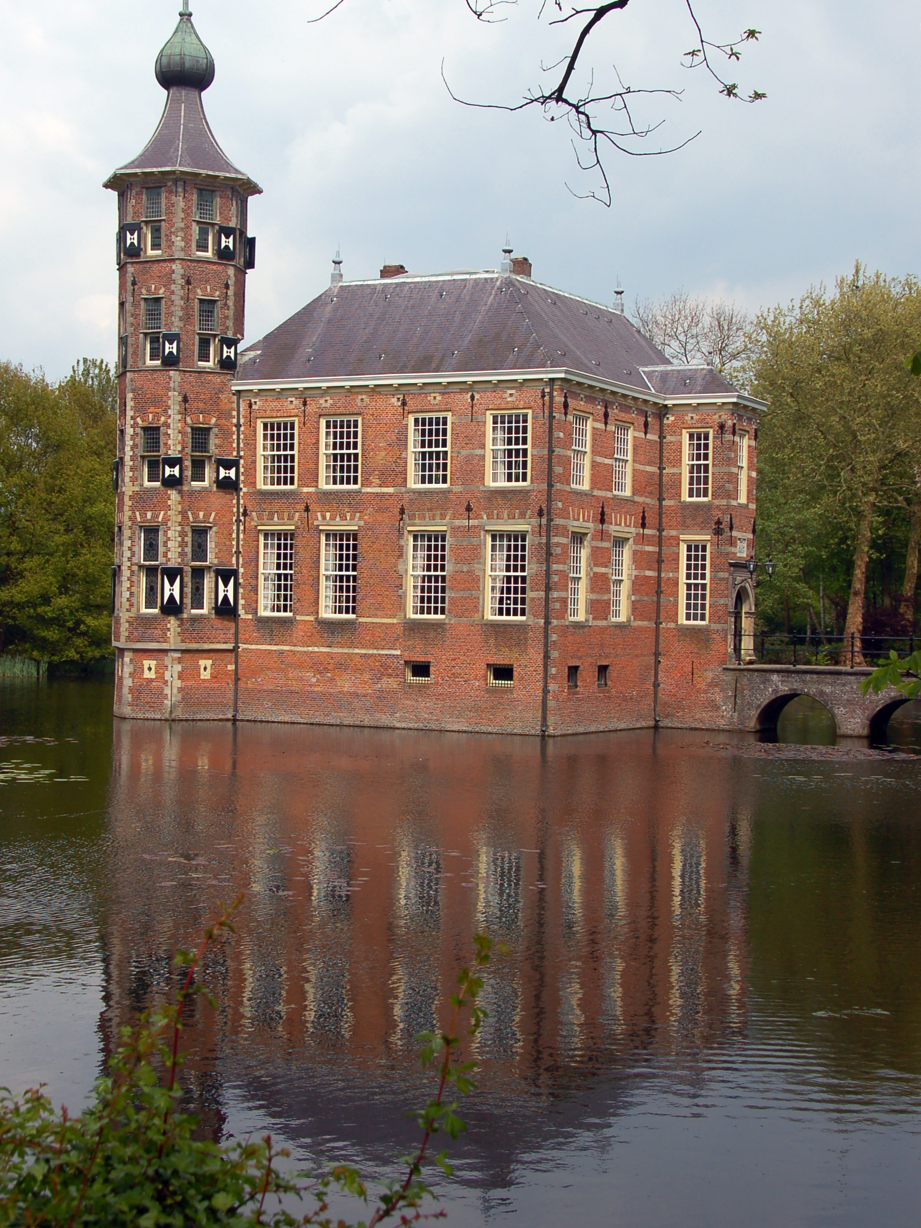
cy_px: 544
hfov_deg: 25.4
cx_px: 407
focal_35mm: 58
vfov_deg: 33.4
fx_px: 2046
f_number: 10
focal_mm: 29
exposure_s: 1/400
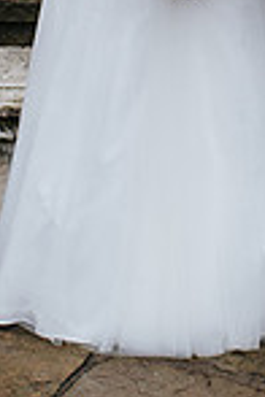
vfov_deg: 10.8
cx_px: 230
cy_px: -77
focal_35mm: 187
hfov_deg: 7.3
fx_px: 2065
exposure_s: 1/400
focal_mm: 35
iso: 800
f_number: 3.2
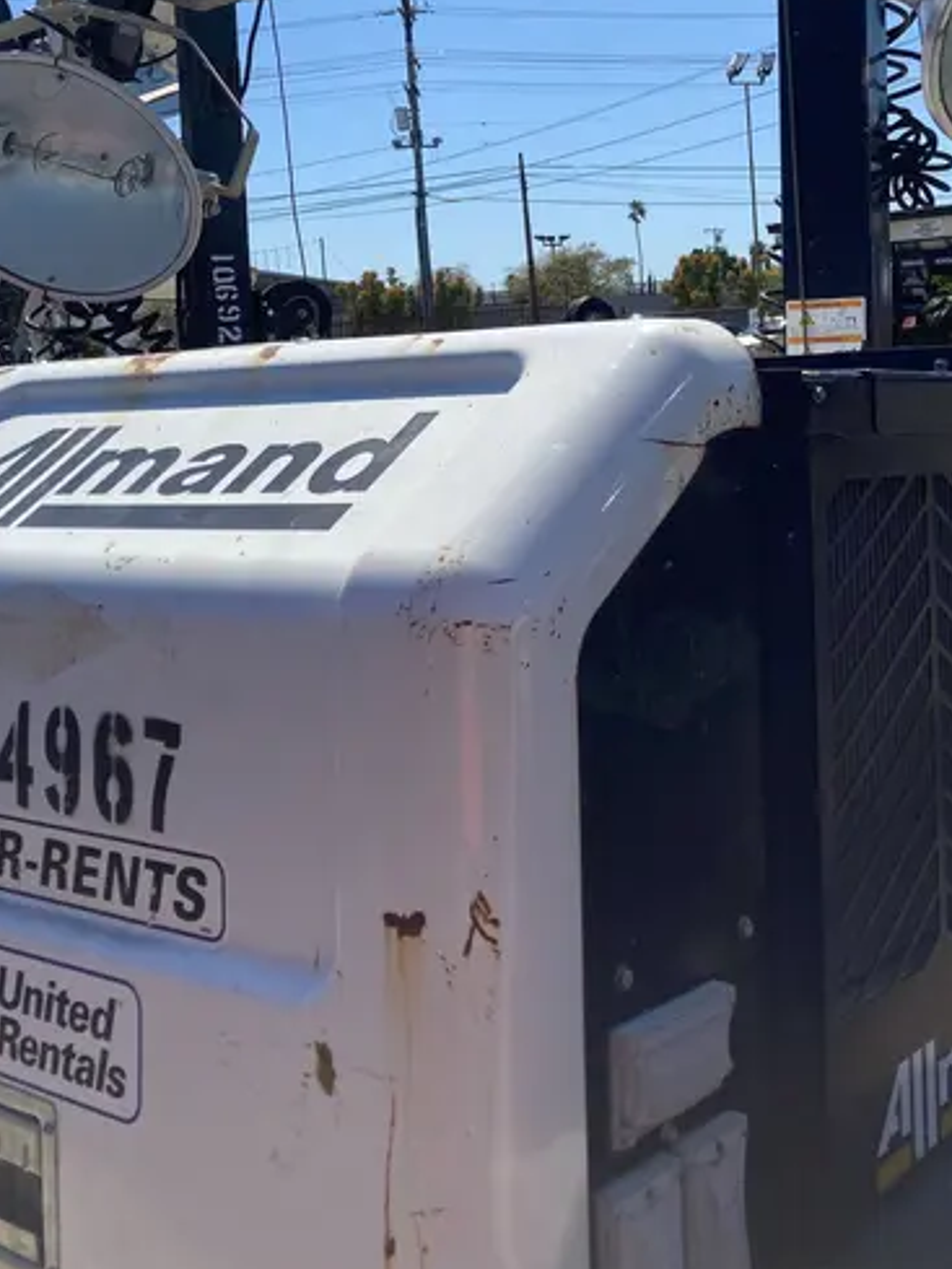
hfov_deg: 33.7
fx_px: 1539
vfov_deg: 43.8
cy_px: 375
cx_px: 703
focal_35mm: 42
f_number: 1.8
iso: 20
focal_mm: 3.99
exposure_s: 1/2558
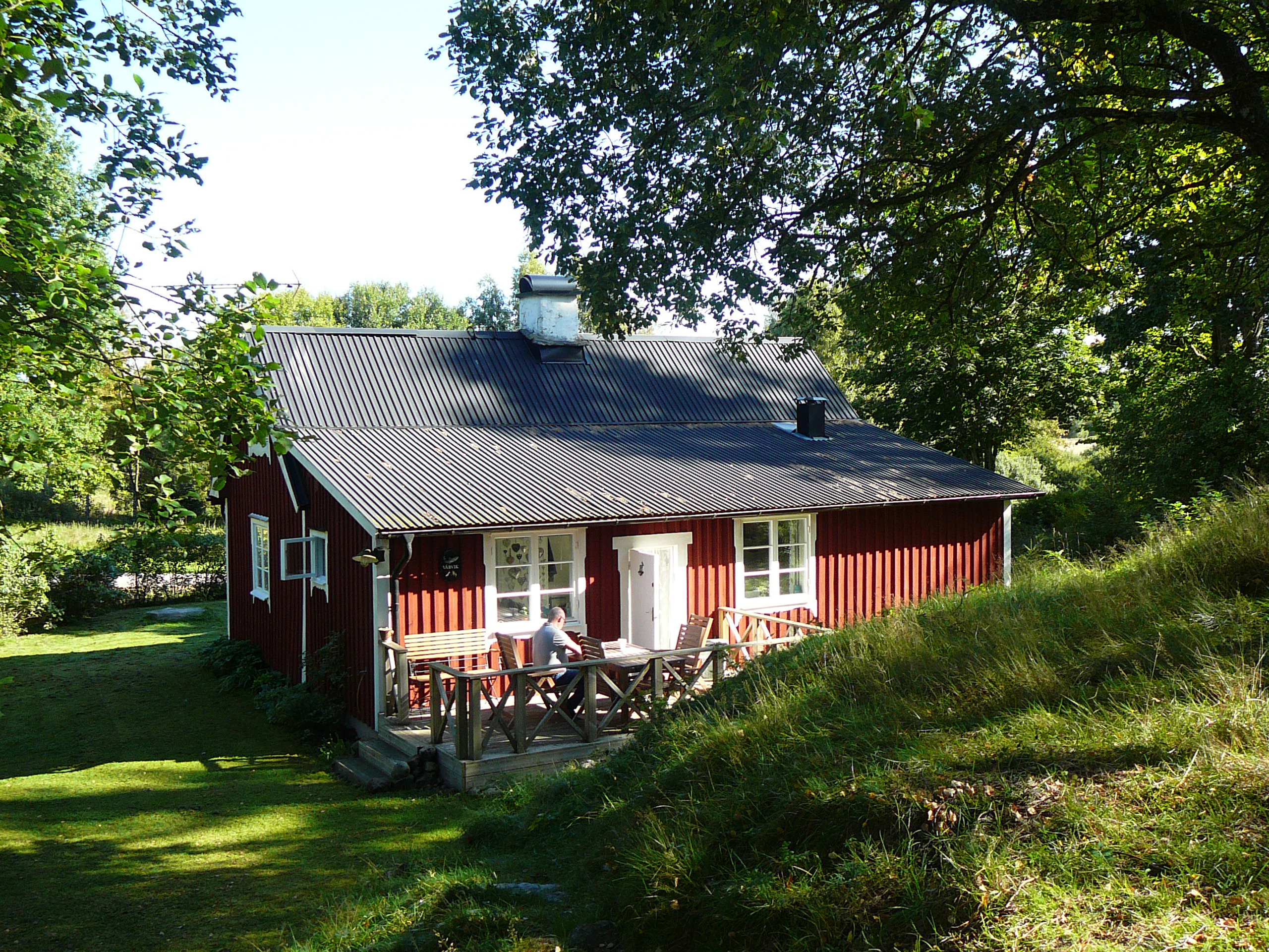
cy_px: 476
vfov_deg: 40.7
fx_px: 1283
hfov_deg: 52.6
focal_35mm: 35
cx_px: 634
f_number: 2.8
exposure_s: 1/200
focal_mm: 5.2
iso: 80
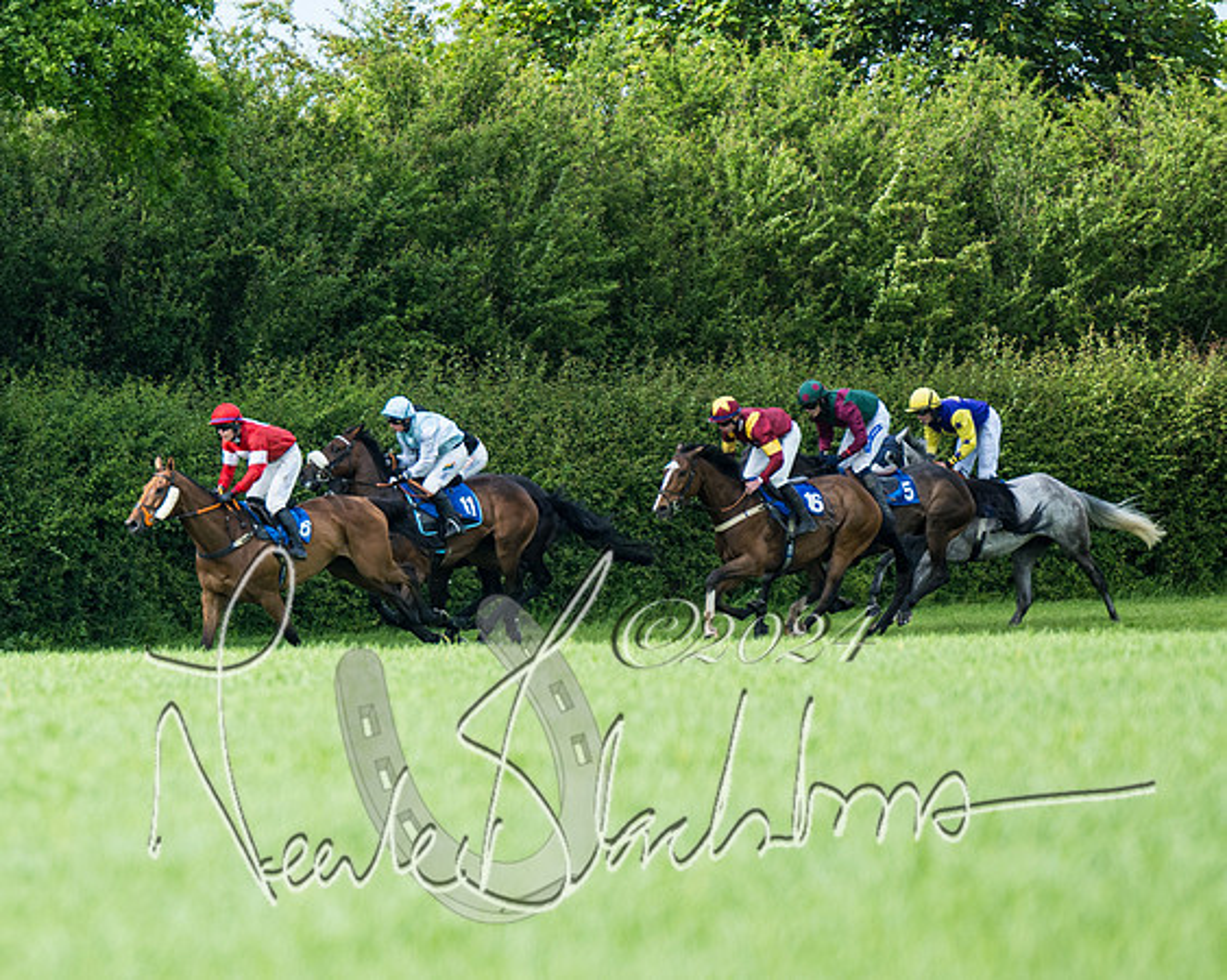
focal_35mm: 641
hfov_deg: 3.0
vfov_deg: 2.4
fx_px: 23256
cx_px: 237
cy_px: 528
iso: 200
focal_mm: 280
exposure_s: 1/1000
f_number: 4
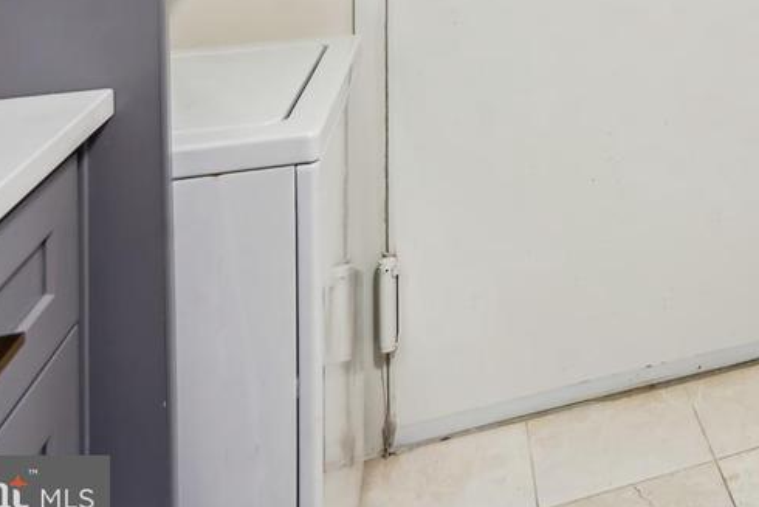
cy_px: -209
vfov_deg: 23.9
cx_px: 984
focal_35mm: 47
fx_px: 991
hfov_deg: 32.0
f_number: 8
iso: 100
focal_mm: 16
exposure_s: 4
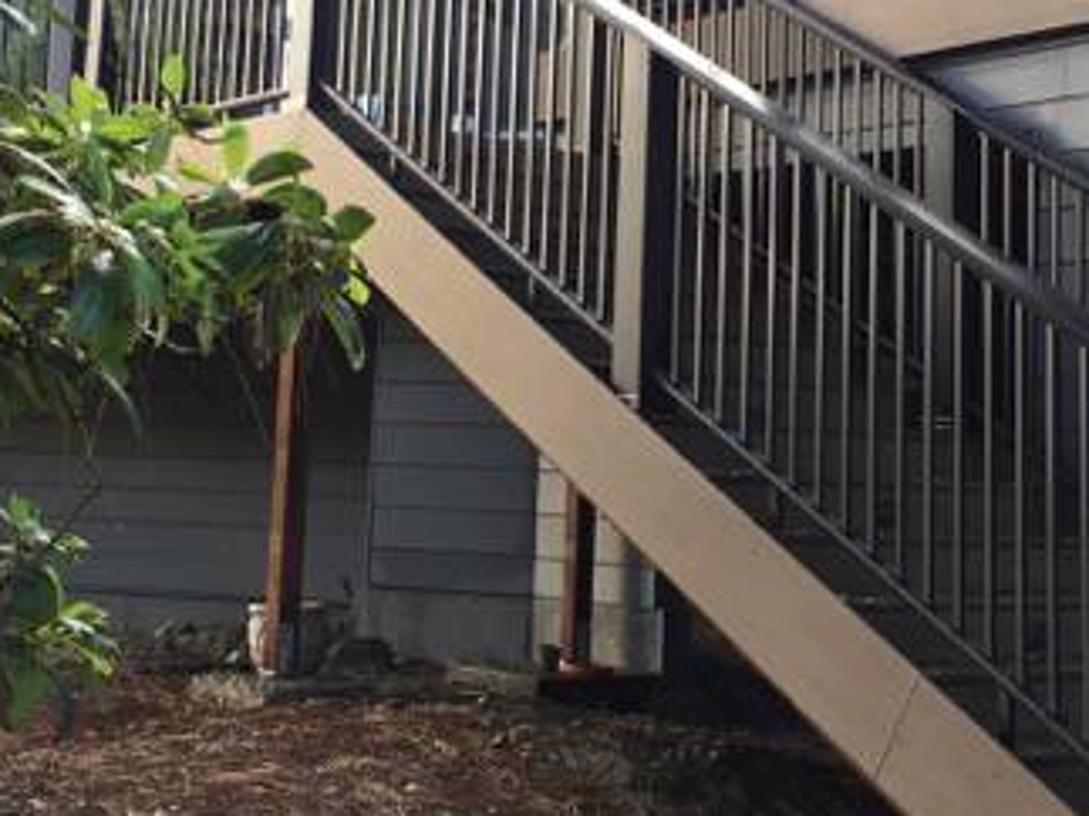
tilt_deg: +7.1
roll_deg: -2.4
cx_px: 605
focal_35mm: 67
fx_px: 2107
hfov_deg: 29.0
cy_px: 185
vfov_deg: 21.7
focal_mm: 4.15
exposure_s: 1/60
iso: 40
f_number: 2.2
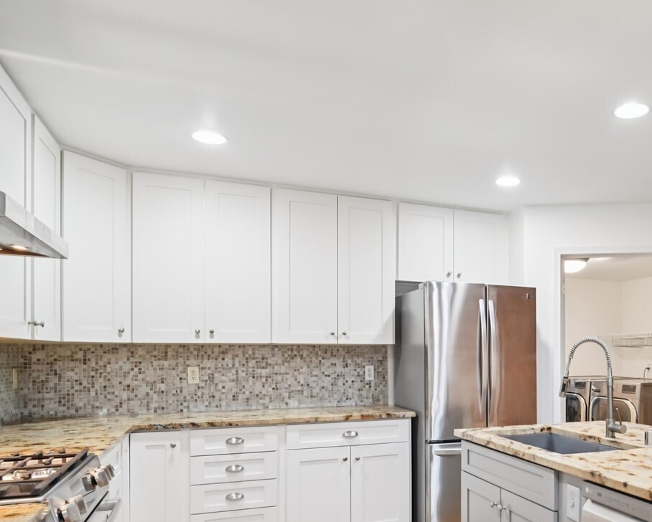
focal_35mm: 28
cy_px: 376
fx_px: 540
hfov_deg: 59.2
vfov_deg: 49.9
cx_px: 483
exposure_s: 1/40
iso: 1600
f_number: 5.6
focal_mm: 16
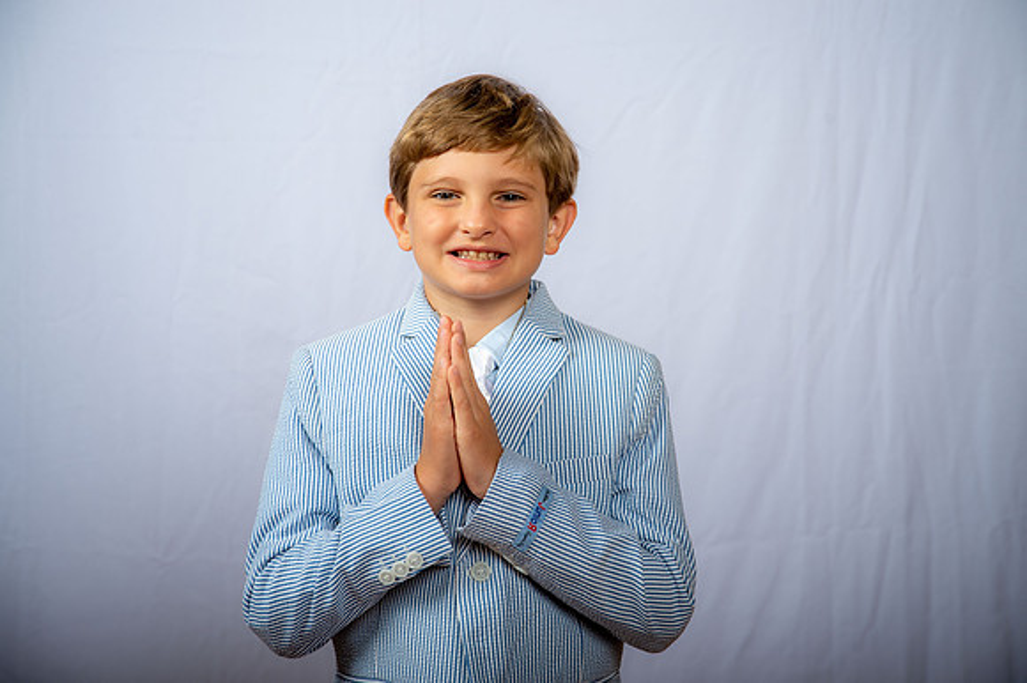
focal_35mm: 72
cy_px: 342
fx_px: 2053
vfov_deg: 18.9
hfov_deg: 28.1
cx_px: 514
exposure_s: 1/200
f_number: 6.3
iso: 250
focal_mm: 72
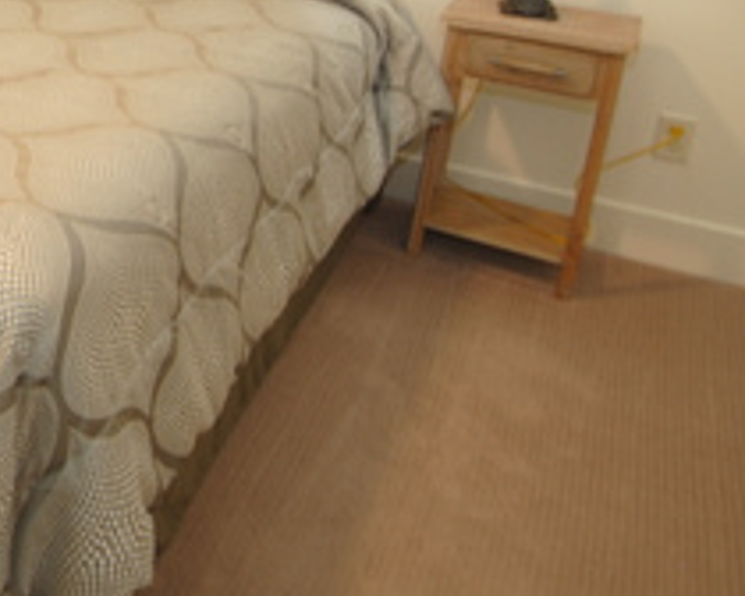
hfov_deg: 35.8
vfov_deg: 32.6
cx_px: -96
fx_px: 948
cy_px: 28
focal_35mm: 43
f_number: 4
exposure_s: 1/10
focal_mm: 10
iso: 200
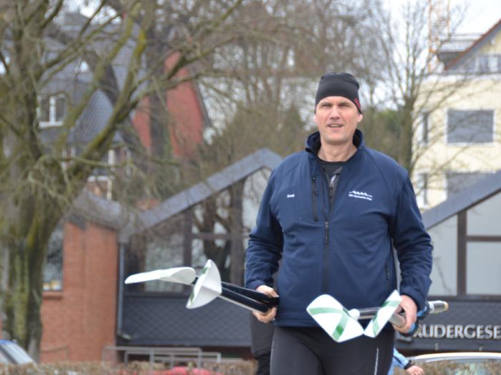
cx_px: 241
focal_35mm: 196
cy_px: 188
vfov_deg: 7.6
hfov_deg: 10.1
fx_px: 2836
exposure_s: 1/125
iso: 200
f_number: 5.6
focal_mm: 120
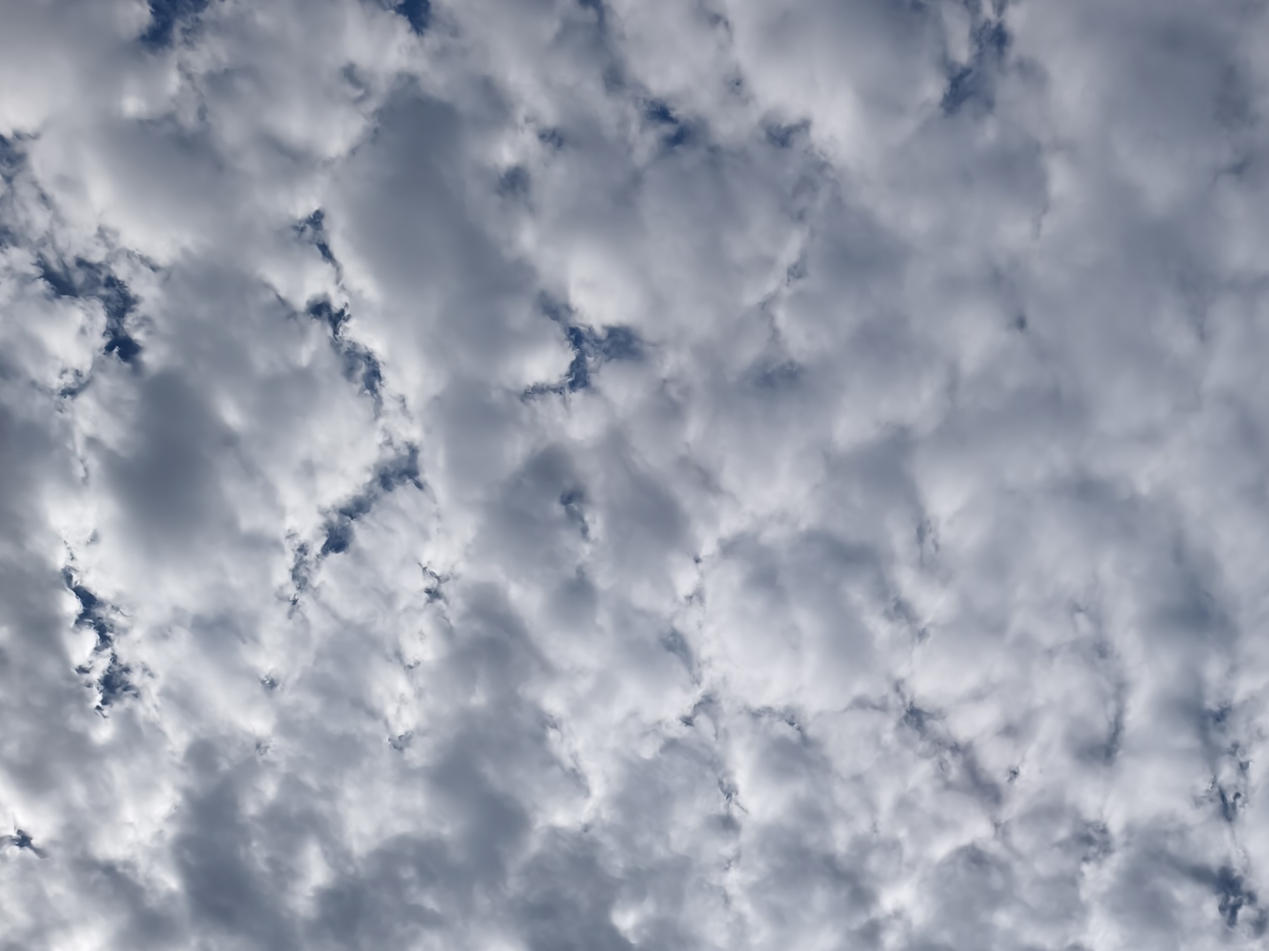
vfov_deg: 26.3
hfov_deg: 34.9
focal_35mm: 54
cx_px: 938
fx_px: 1979
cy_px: 831
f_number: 1.62
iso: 50
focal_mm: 6.45
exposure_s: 1/6697
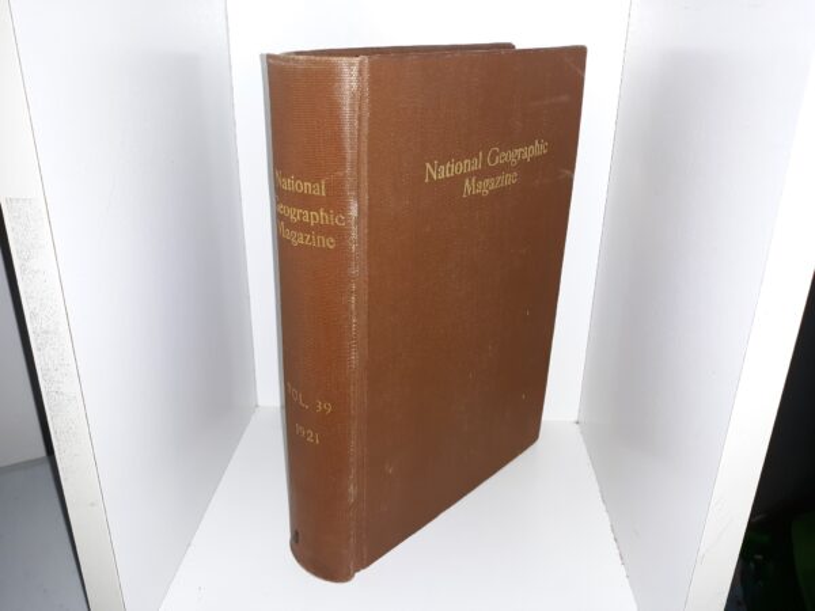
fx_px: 659
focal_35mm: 28
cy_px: 306
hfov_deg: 63.4
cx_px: 408
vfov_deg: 49.7
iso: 50
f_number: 1.7
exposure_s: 1/60
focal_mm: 3.7
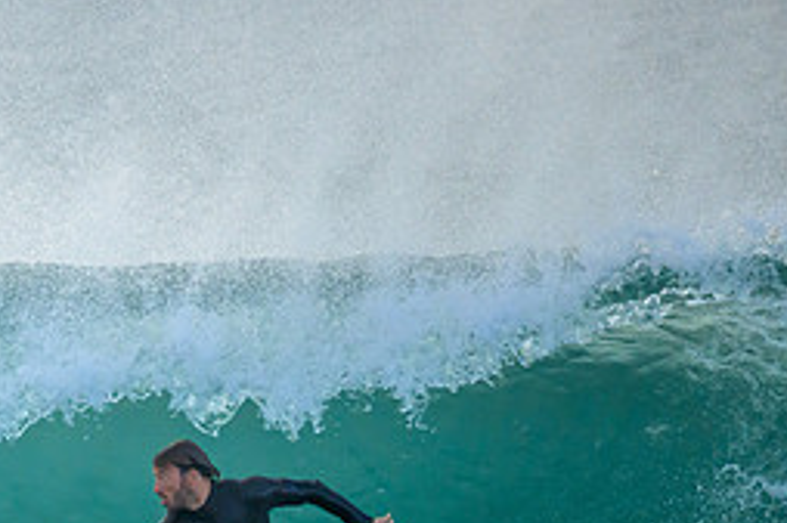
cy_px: 546
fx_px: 39935
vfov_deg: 0.8
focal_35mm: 1828
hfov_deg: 1.1
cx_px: -74
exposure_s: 1/2500
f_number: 6.3
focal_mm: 800
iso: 2800
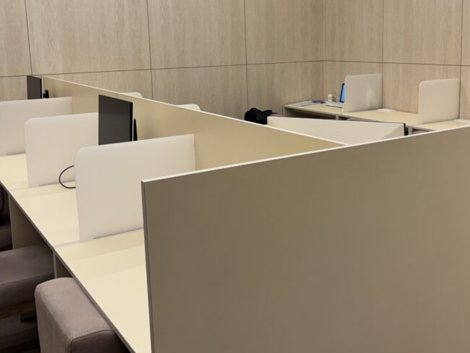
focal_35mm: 41
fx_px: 557
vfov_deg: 34.8
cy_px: 112
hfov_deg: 45.6
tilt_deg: -8.2
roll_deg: +0.6
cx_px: 272
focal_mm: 5.96
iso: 80
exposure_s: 1/120
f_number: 1.6
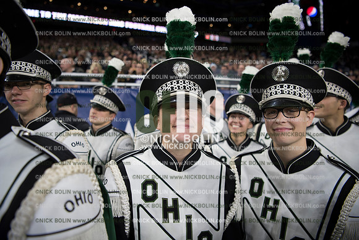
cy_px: 120
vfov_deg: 53.2
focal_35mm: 24
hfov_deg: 73.7
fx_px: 239
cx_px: 180
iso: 1250
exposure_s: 1/1000
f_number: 2.8
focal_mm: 24
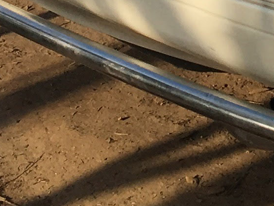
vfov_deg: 6.6
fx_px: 1655
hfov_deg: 9.2
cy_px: -363
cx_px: 399
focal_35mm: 209
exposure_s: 1/845
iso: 25
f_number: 2.2
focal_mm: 4.15
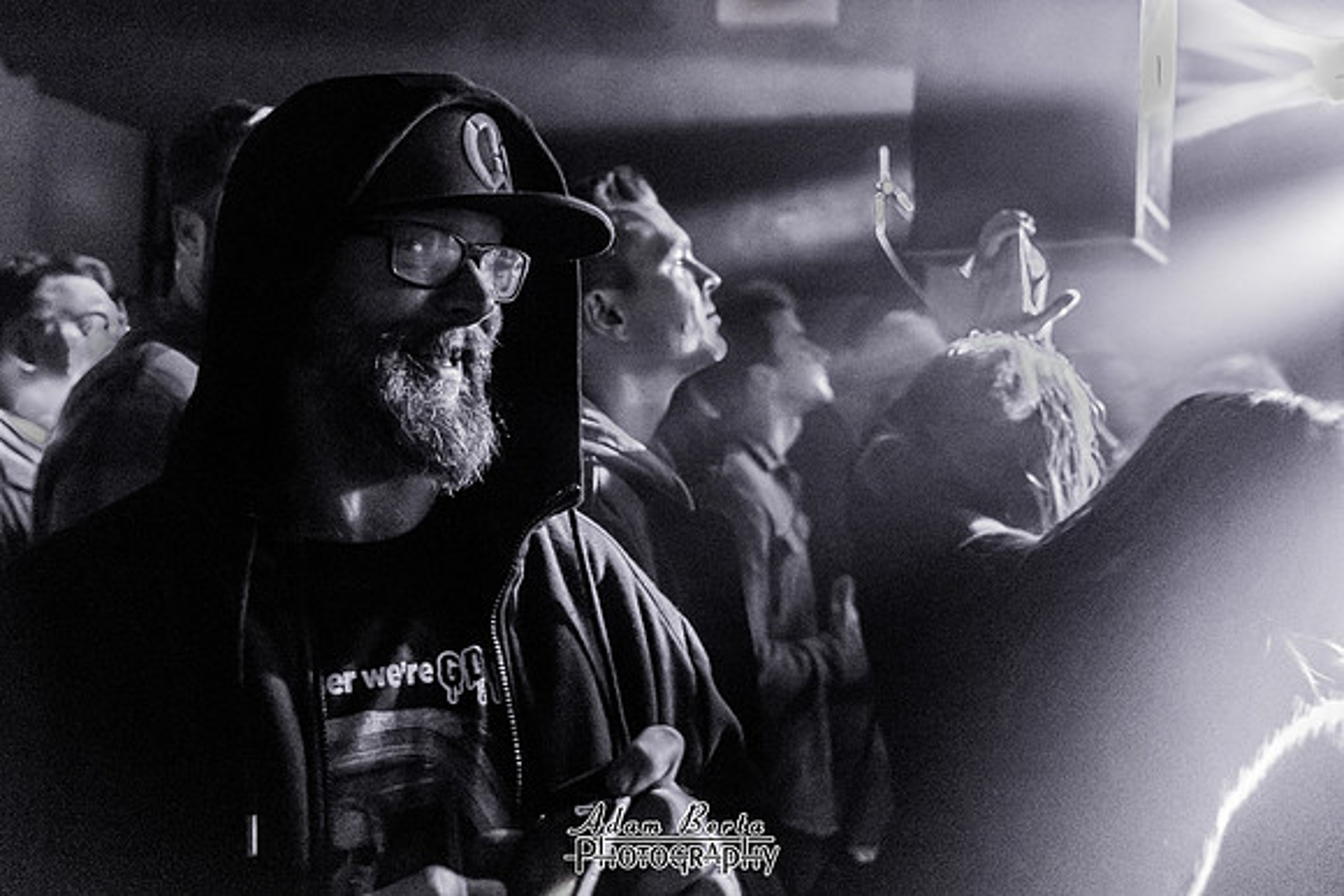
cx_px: 560
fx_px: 1131
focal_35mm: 30
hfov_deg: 61.1
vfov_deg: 42.9
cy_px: 338
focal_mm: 24
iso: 12800
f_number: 2.8
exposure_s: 1/30
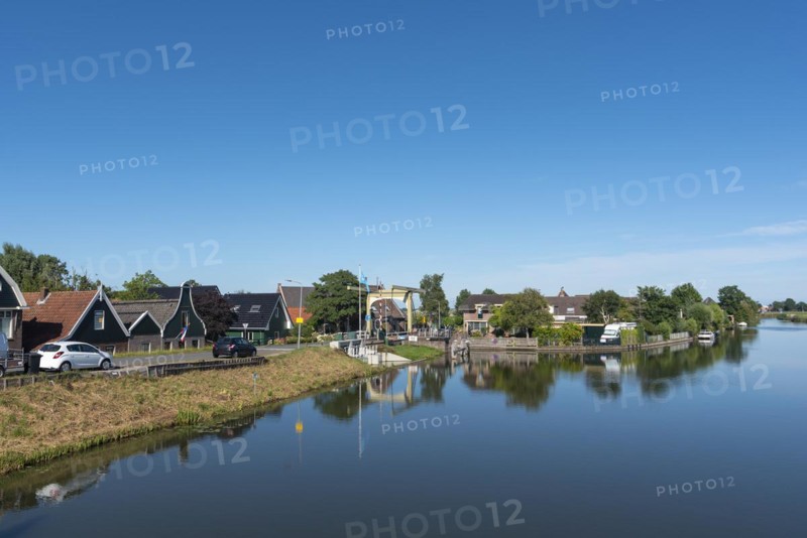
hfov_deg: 63.6
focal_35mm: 29
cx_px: 404
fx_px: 650
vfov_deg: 45.0
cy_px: 269
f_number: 7.1
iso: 100
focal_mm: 29
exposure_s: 1/800
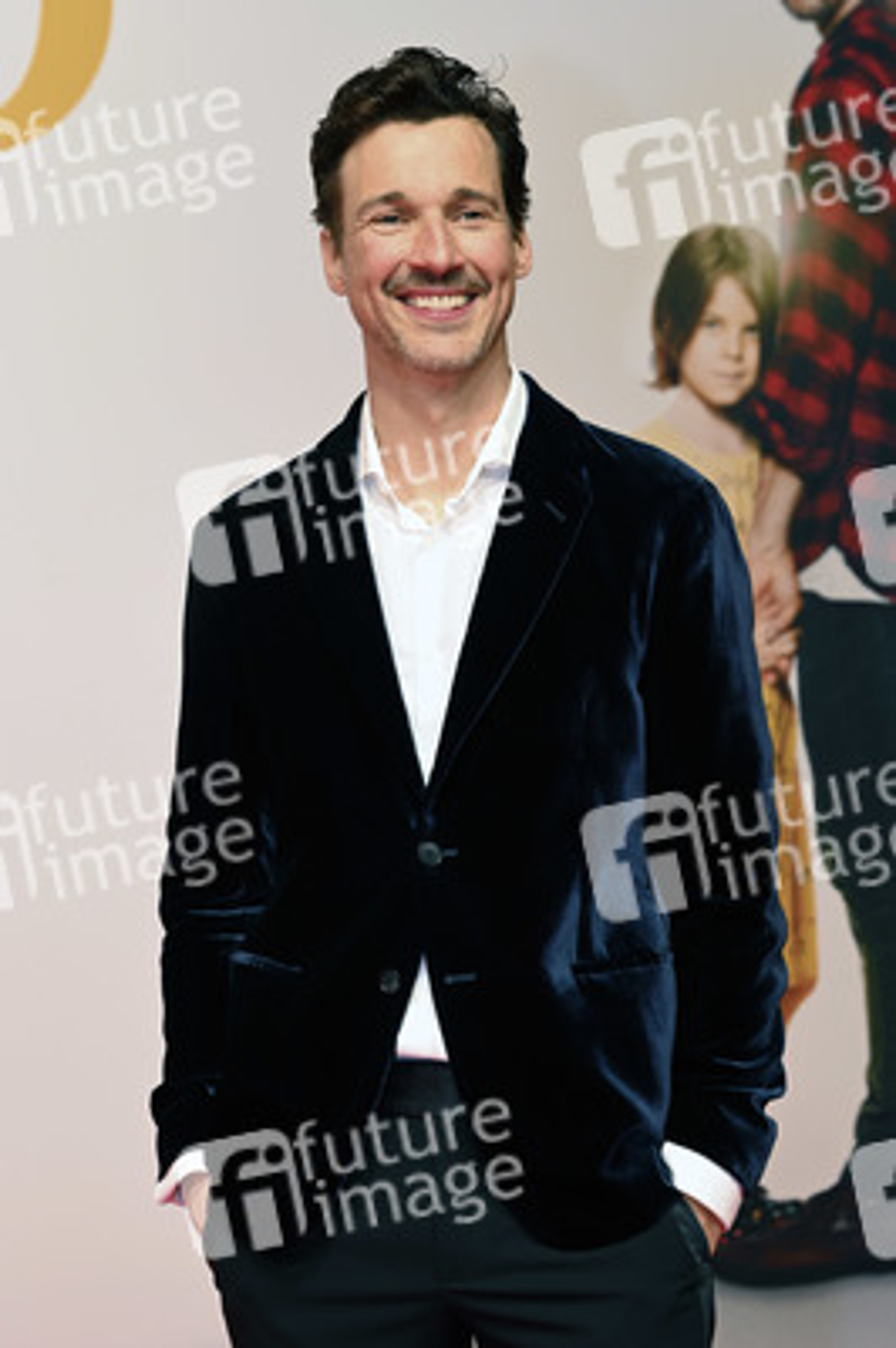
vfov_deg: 30.5
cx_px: 448
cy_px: 674
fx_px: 2468
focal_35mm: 66
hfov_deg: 20.6
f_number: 5
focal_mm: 66
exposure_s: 1/125
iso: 640
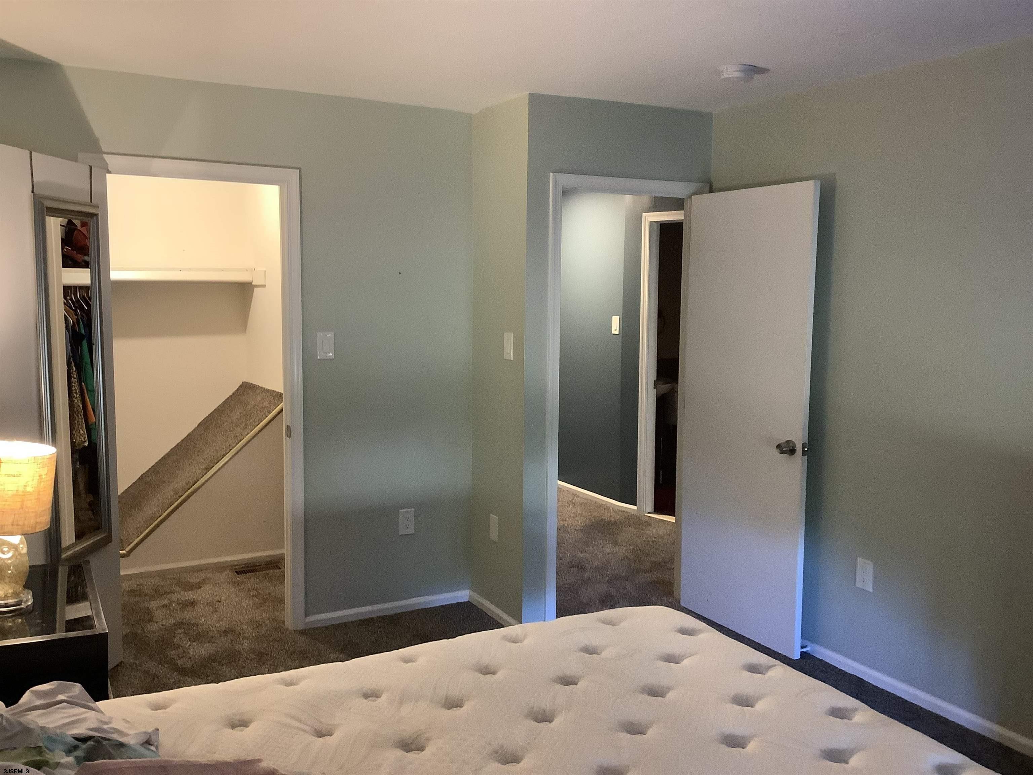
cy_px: 388
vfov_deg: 45.4
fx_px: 925
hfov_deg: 58.4
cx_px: 516
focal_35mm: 31
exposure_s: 1/30
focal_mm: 3.3
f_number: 2.4
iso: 500
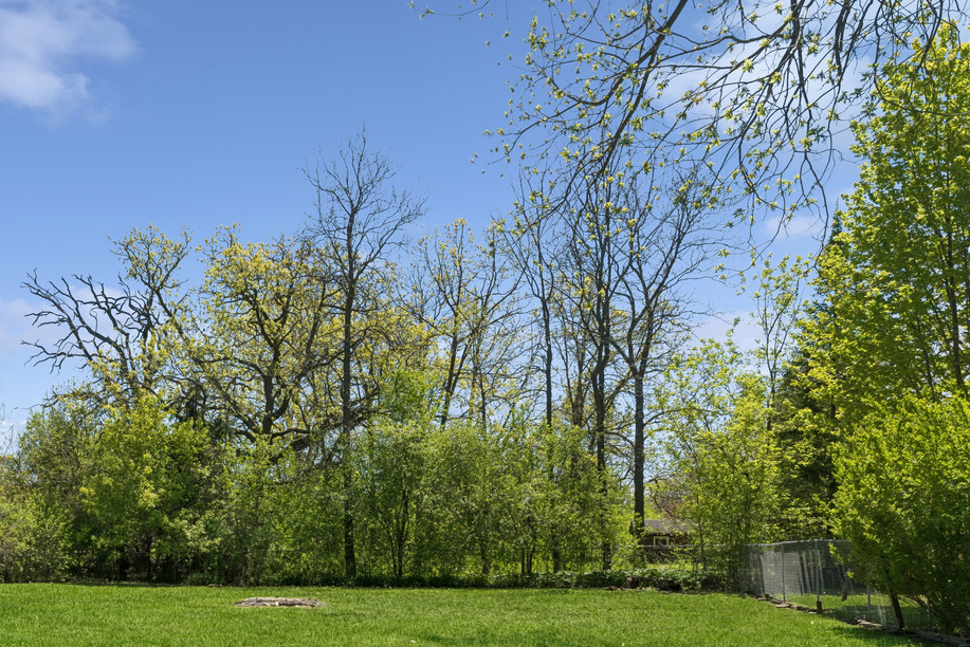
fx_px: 809
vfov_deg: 41.5
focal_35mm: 30
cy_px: 528
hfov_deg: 57.6
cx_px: 202
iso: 200
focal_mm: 17
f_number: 11
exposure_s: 1/320
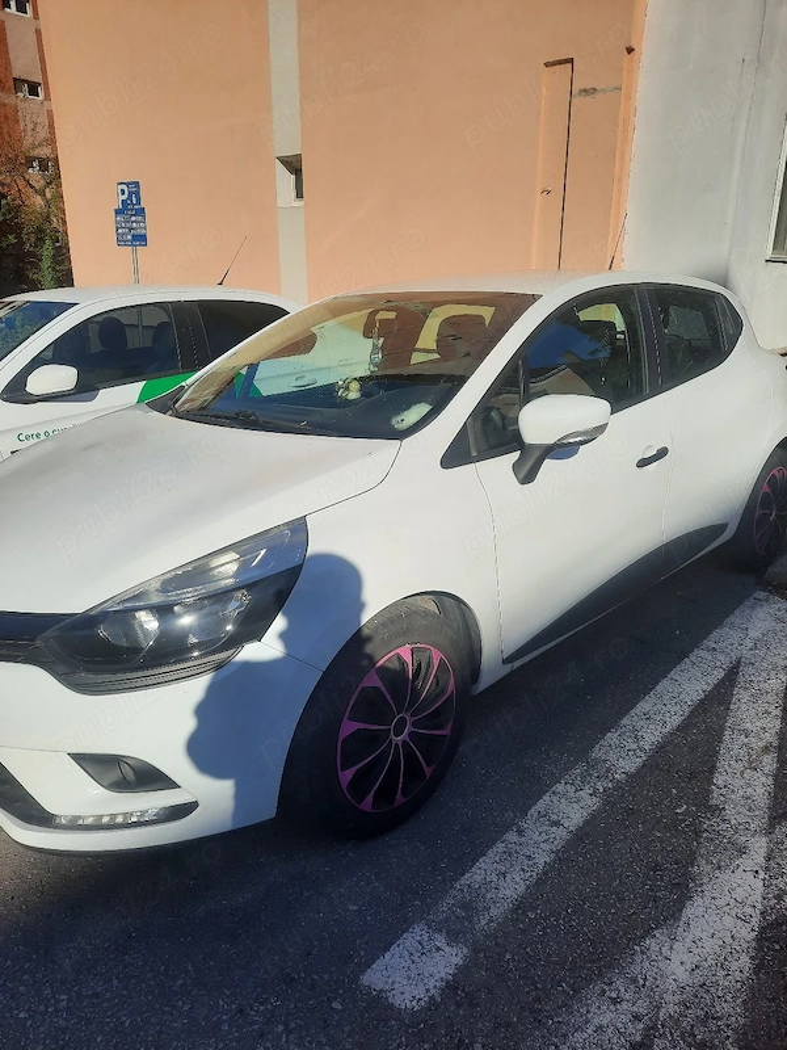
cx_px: 394
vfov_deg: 69.4
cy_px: 525
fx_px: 758
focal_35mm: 25
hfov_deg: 54.9
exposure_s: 1/2500
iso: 32
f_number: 2
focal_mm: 4.6
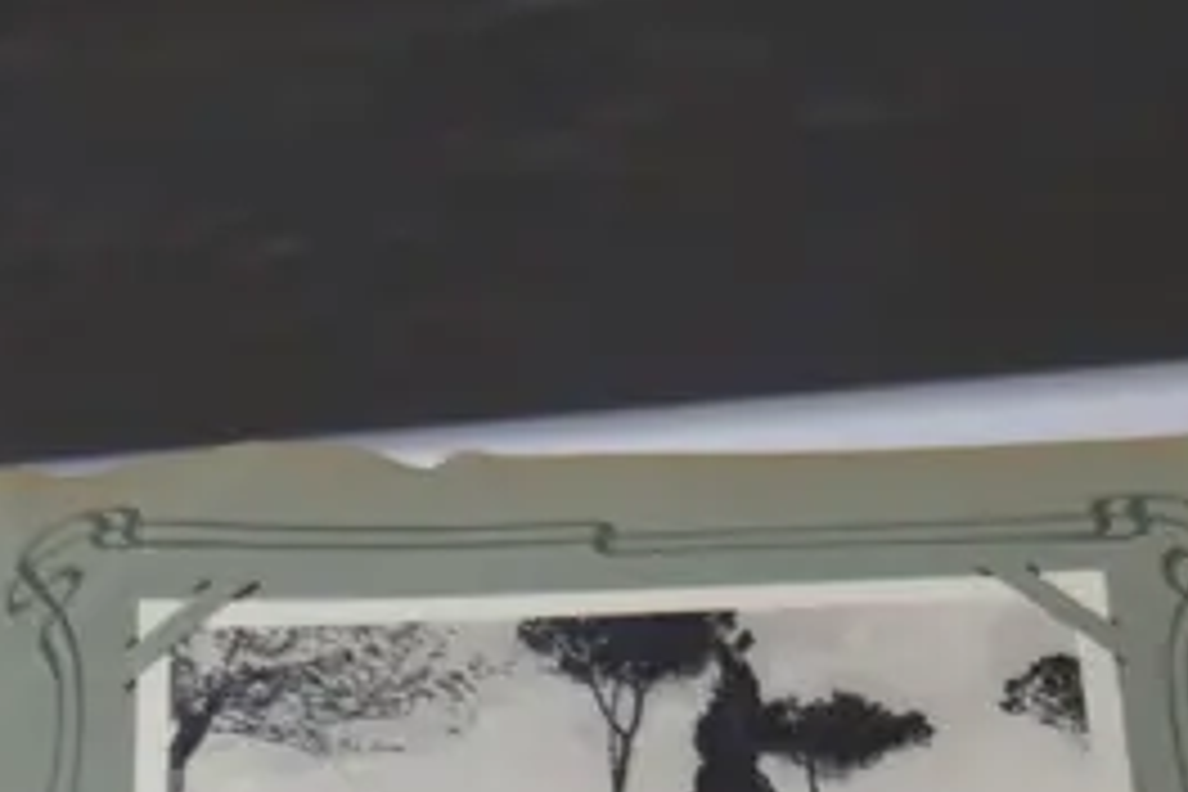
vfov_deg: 11.0
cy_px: 1582
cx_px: 14
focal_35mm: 113
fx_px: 3729
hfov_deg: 17.7
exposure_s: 1/125
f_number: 3.5
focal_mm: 14
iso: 200
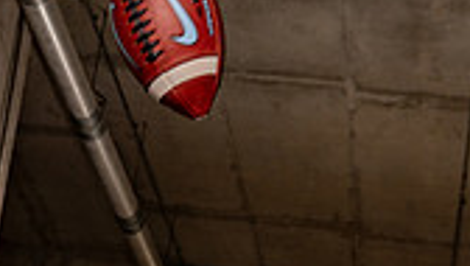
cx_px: 288
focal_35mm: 101
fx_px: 1260
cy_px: 594
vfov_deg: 10.6
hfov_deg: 21.1
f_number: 5.6
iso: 100
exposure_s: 1/320
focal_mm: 36
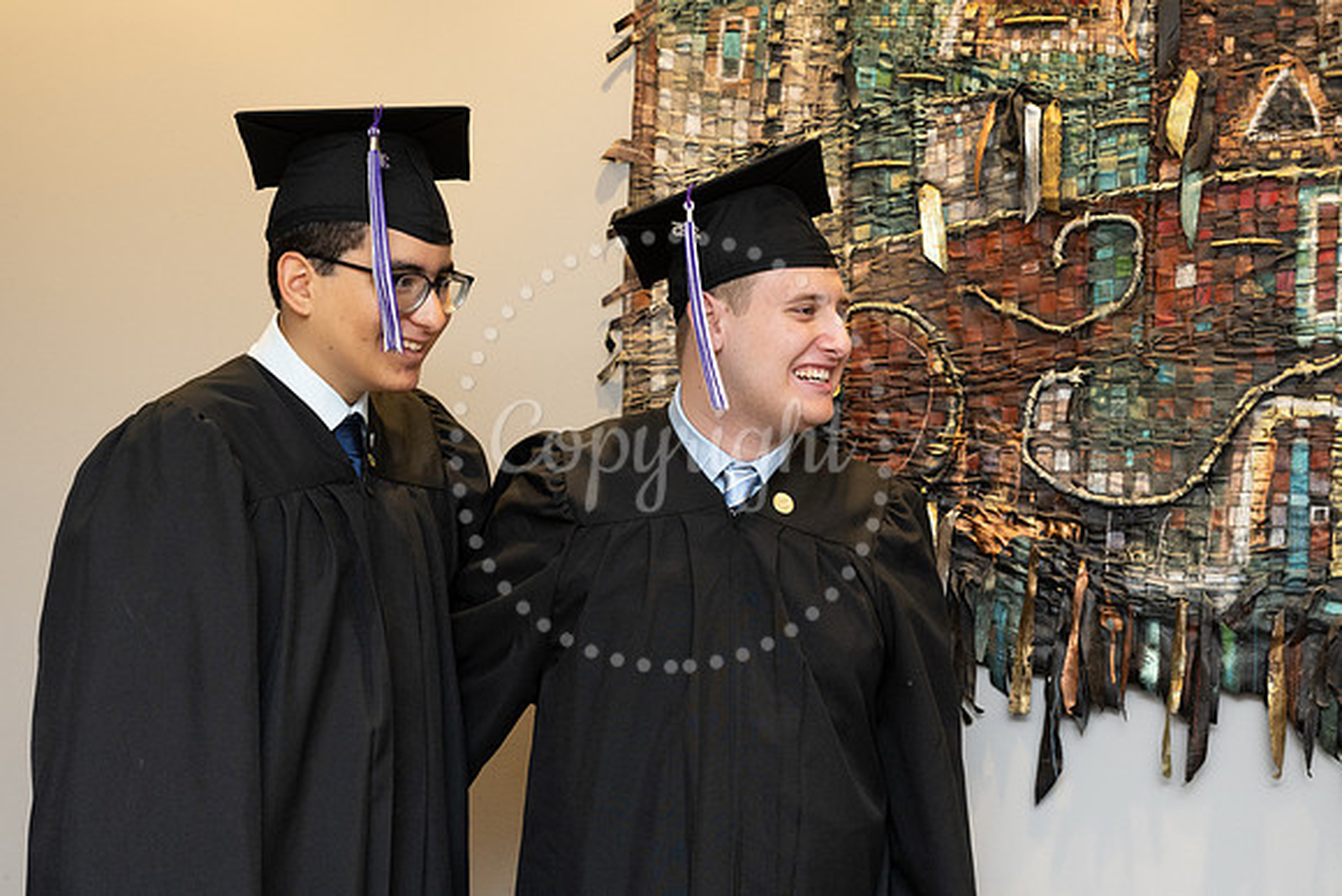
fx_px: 2078
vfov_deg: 24.3
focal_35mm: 56
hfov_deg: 35.8
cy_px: 543
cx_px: 671
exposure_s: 1/125
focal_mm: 46
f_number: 5
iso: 1000
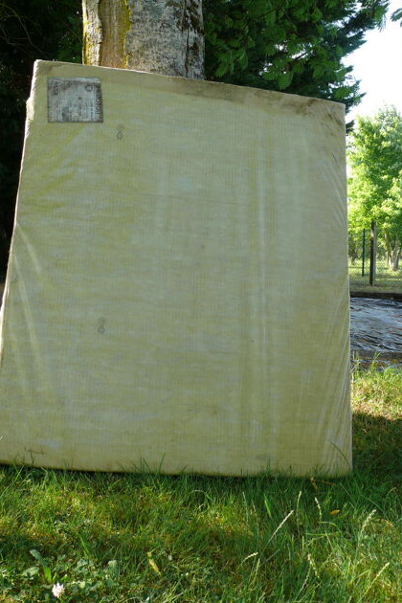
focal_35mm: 37
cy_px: 304
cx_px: 187
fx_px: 620
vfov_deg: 51.9
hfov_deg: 35.9
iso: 100
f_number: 4
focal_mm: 7.4
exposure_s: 1/100
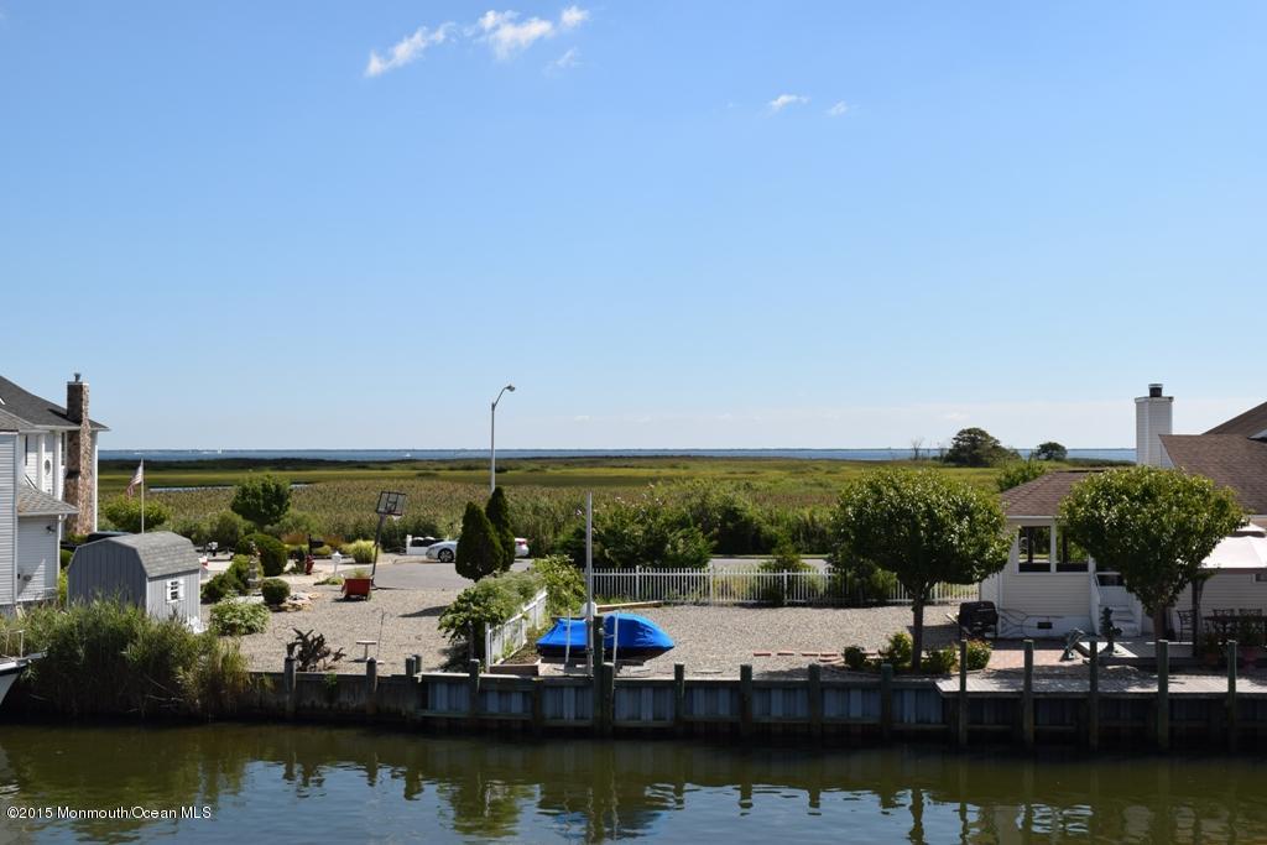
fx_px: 1584
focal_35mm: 45
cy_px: 422
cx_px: 634
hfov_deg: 43.6
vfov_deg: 29.9
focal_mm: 30
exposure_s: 1/200
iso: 100
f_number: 11
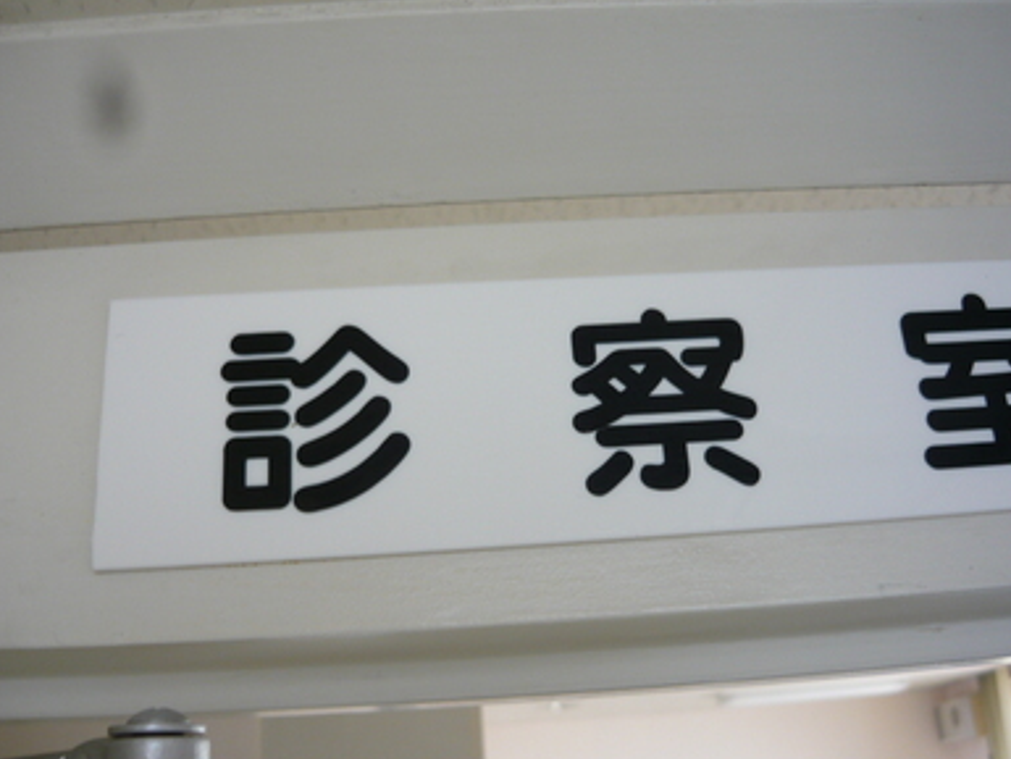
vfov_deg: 39.7
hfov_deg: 51.3
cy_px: 390
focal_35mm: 36
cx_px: 515
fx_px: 1052
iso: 100
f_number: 2.8
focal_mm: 5.5
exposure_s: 1/40
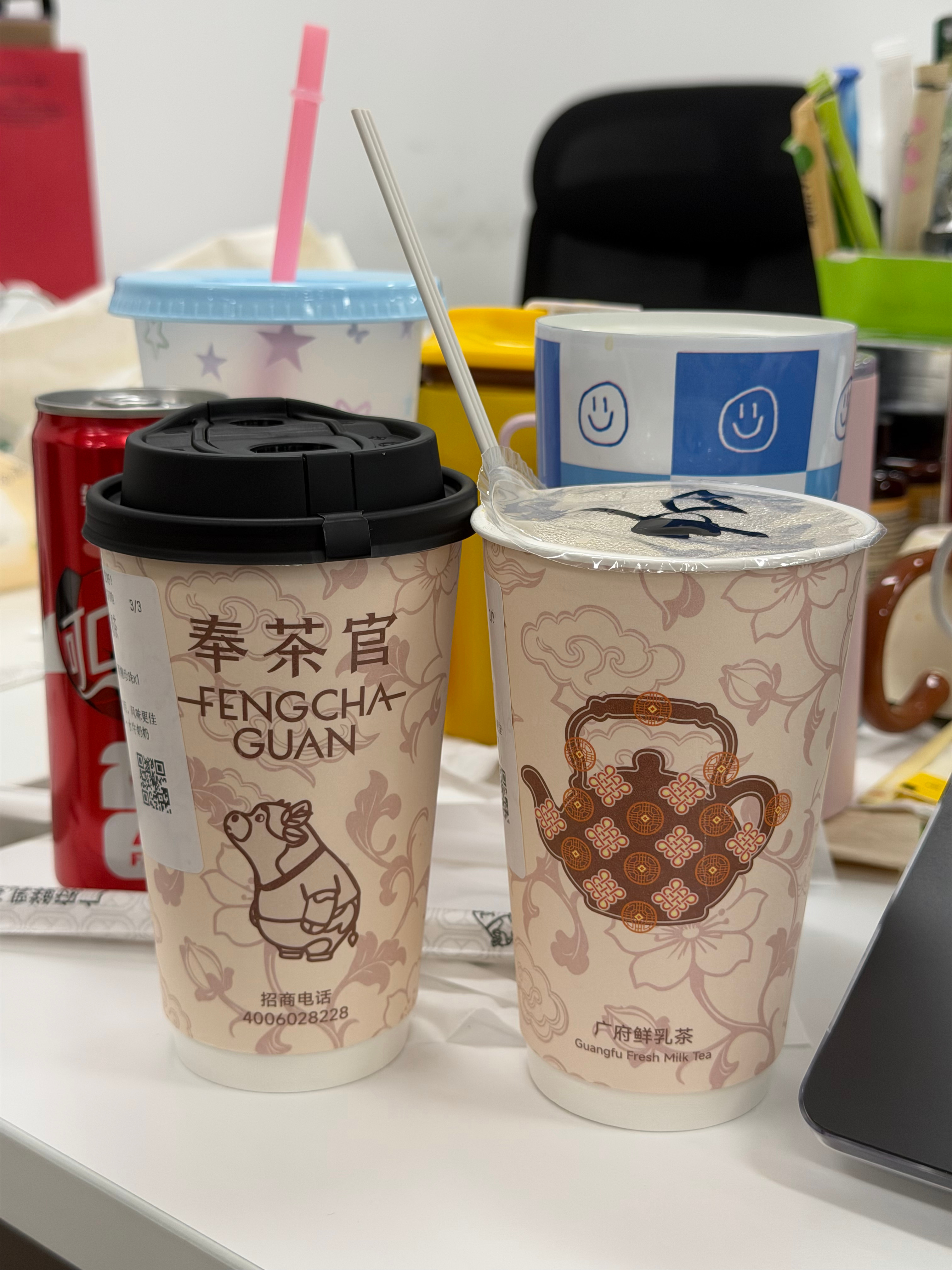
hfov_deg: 30.3
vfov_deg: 39.7
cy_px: 635
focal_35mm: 48
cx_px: 476
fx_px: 1760
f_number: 1.78
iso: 64
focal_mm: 6.76
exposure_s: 1/100
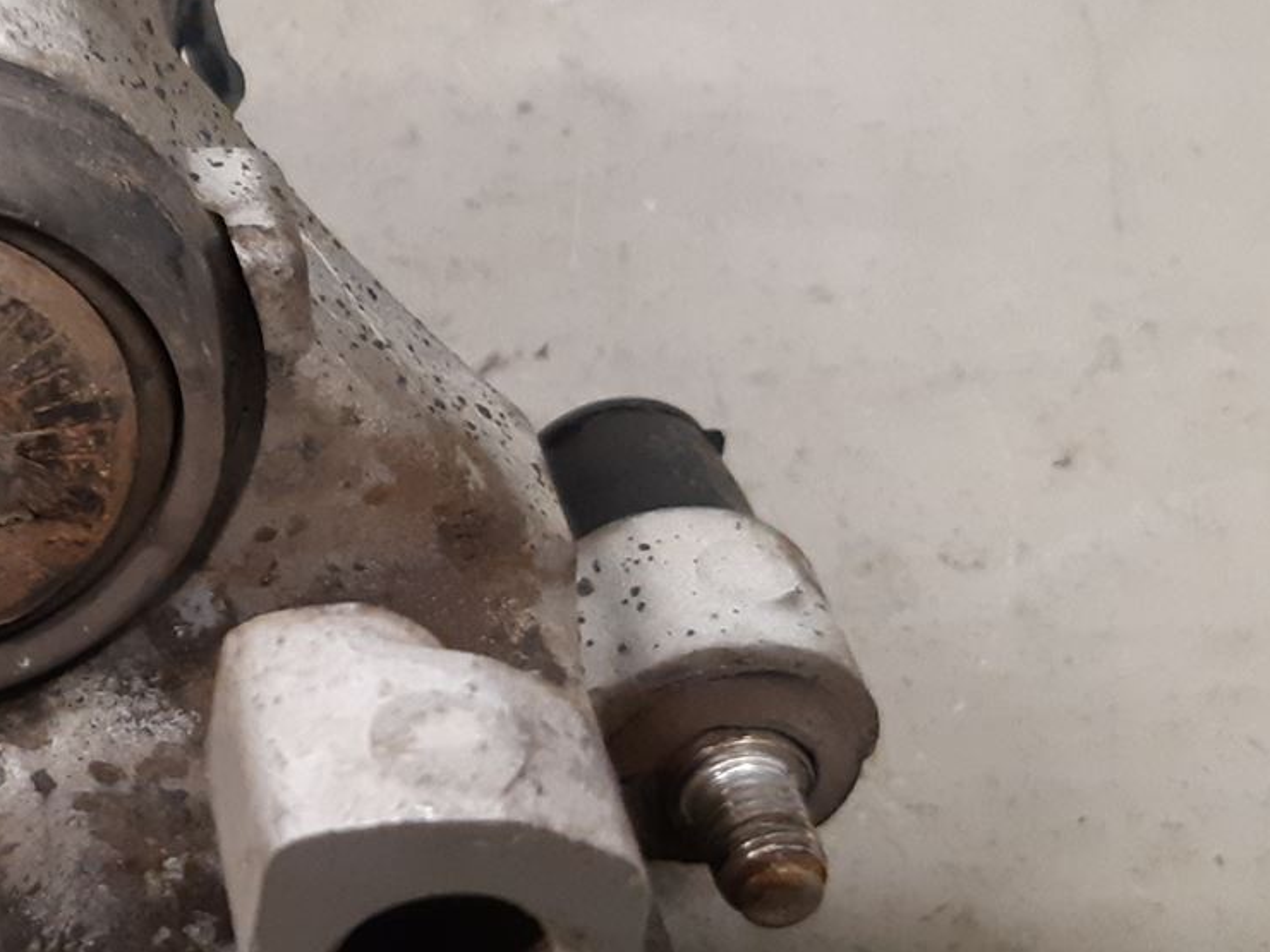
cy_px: 569
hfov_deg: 24.3
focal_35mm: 72
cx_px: -281
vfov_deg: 20.4
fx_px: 2642
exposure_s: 1/50
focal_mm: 3.93
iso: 250
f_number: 1.7
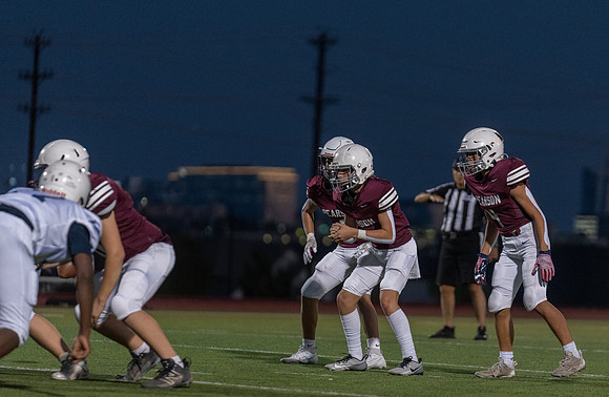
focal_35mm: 239
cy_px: 241
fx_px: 4021
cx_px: 362
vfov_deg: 5.6
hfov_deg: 8.7
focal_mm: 200
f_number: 2.8
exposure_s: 1/1000
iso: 4000
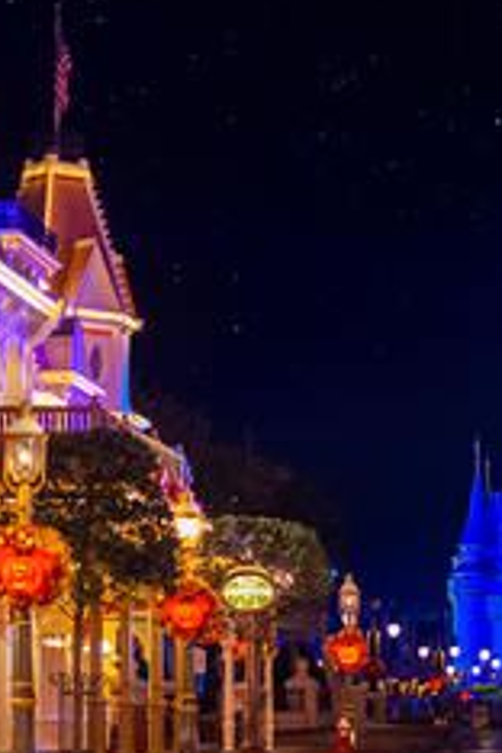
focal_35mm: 128
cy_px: 364
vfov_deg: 16.0
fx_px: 2677
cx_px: 611
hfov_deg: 10.5
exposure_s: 1/160
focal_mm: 50
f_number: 1.8
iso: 1600
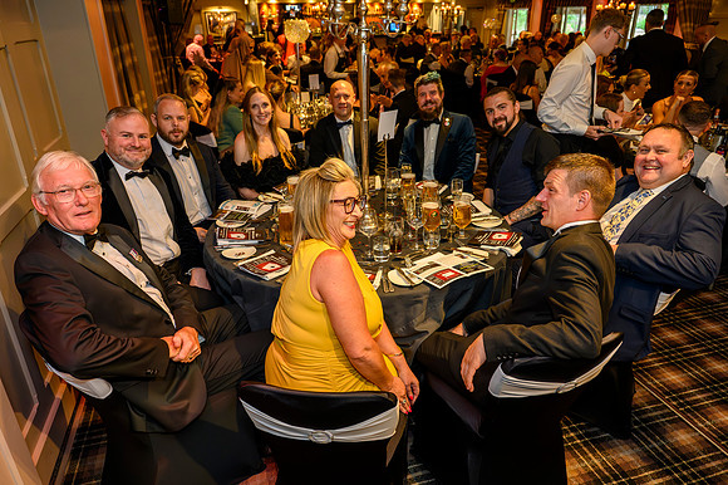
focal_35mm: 25
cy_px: 242
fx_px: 497
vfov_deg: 52.0
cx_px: 364
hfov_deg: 72.4
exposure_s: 1/125
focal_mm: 24
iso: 5600
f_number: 4
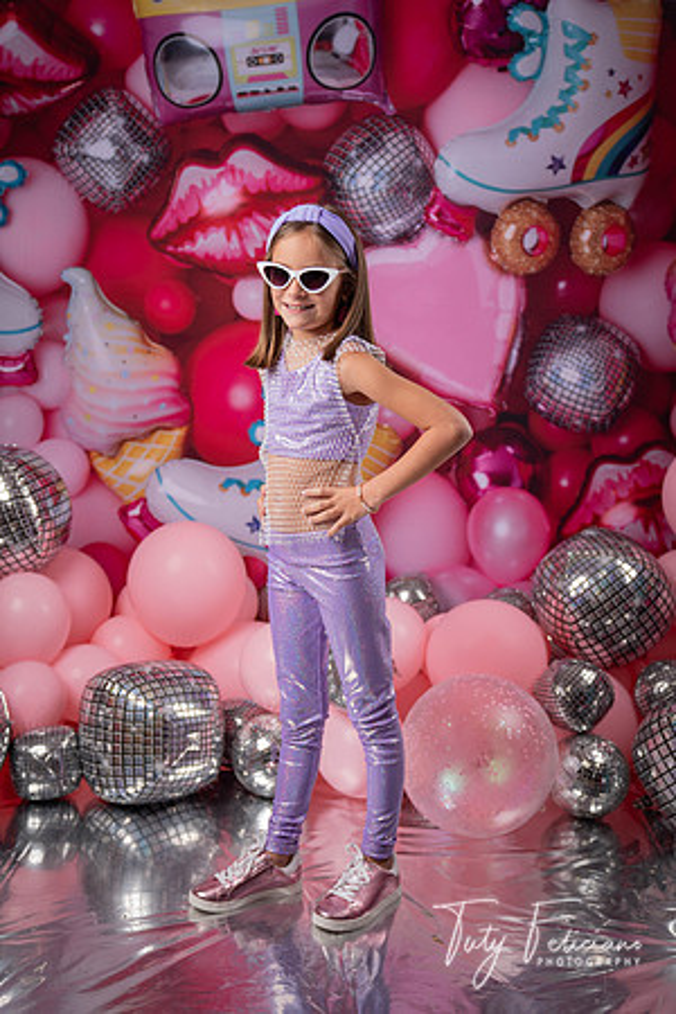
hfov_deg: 33.4
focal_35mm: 40
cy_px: 507
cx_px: 338
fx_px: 1127
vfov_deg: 48.5
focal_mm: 40
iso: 50
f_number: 3.2
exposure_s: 1/125
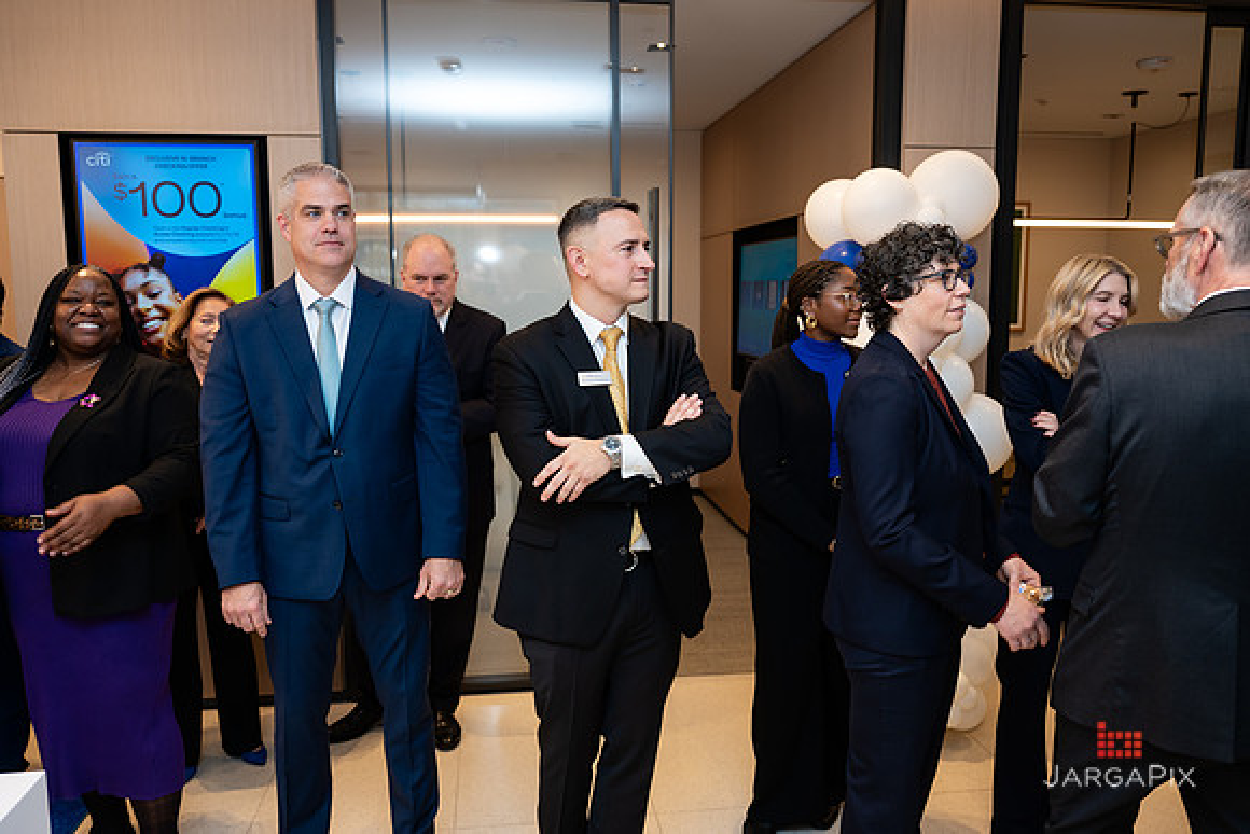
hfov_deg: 64.6
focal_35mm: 28
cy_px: 417
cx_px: 625
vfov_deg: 45.7
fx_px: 989
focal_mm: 28
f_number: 3.2
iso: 320
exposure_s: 1/160
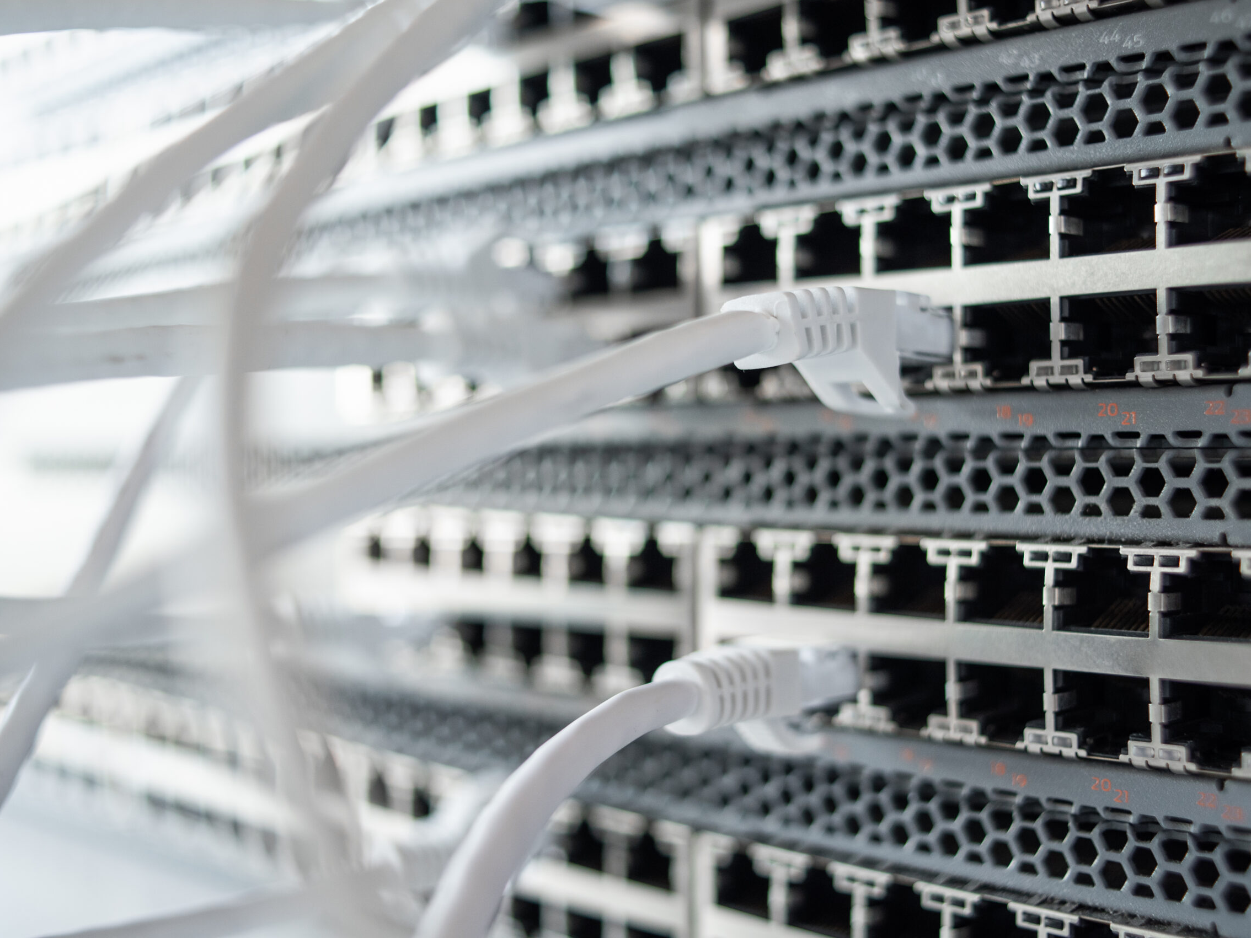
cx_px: 665
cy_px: 470
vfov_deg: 37.7
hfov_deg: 48.9
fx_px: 1373
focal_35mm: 38
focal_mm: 35
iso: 500
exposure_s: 1/50
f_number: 3.5
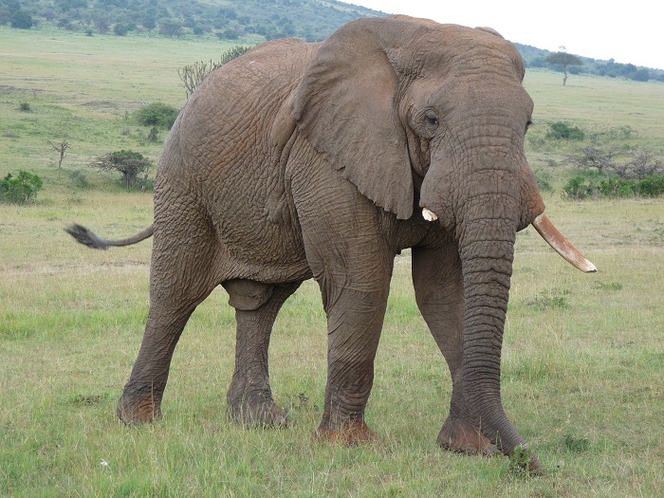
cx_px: 332
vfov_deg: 12.1
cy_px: 249
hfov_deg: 16.1
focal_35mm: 122
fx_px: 2340
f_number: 3.6
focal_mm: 21.6
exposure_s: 1/100
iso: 100
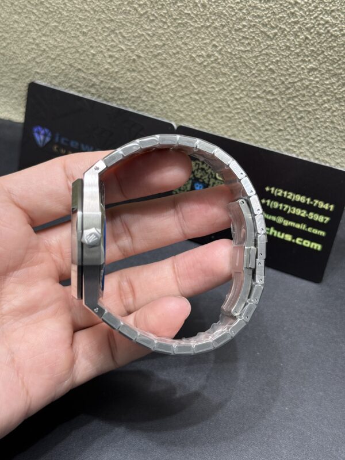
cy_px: 230
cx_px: 172
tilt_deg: -48.1
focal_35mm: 48
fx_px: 638
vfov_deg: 39.7
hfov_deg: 30.3
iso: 100
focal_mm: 6.76
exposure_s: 1/100
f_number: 1.78
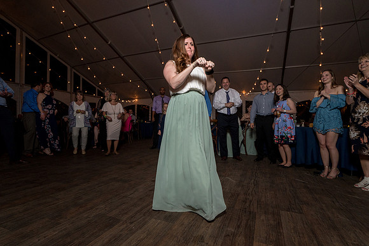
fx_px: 180
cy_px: 123
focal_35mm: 18
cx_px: 184
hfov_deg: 91.4
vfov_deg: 68.7
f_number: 5.6
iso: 2000
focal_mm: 17
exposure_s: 1/200
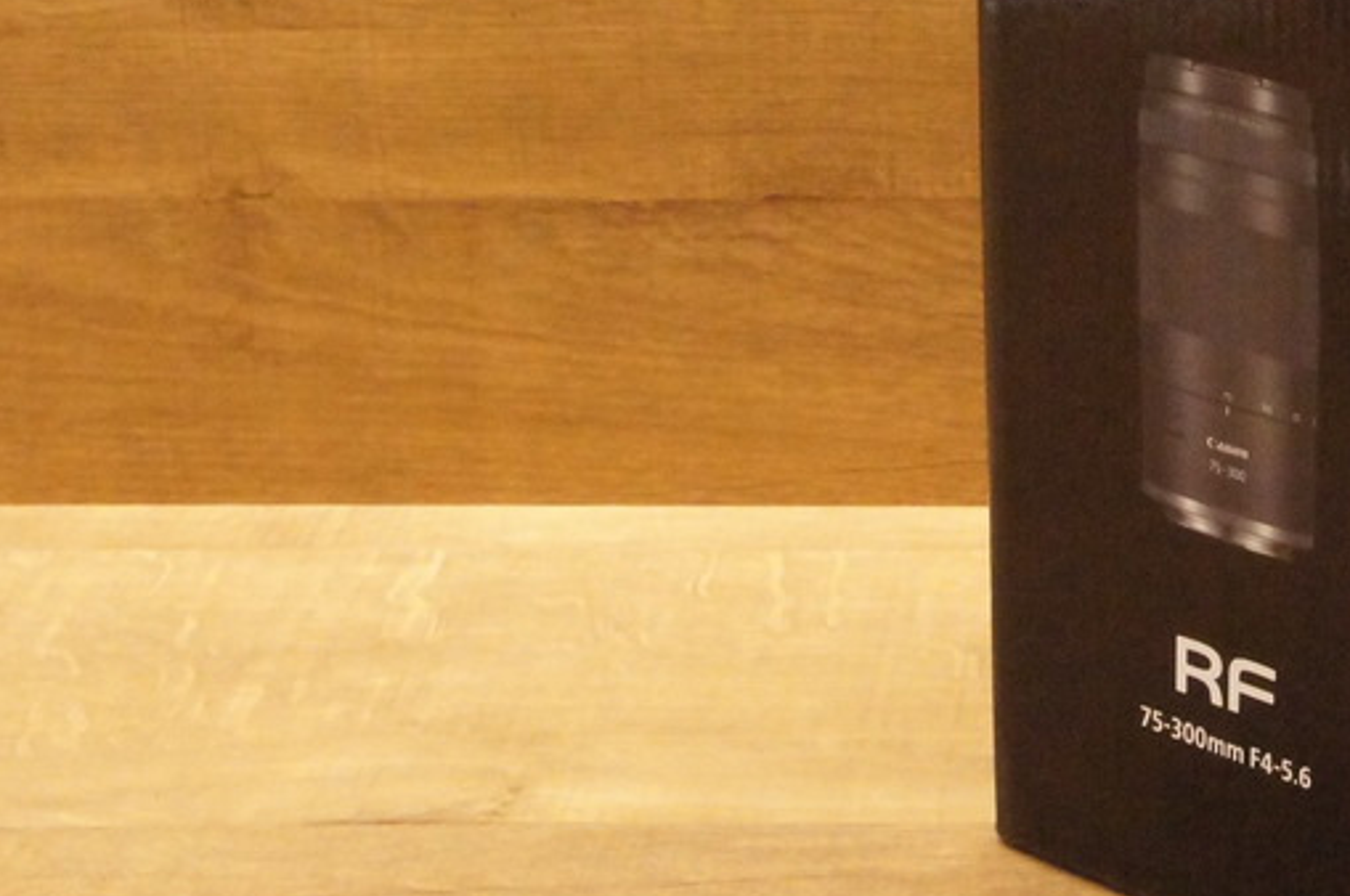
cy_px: 168
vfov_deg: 13.7
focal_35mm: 99
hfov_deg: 19.9
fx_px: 3708
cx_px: 1400
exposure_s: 1/125
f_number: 11
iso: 6400
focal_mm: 28
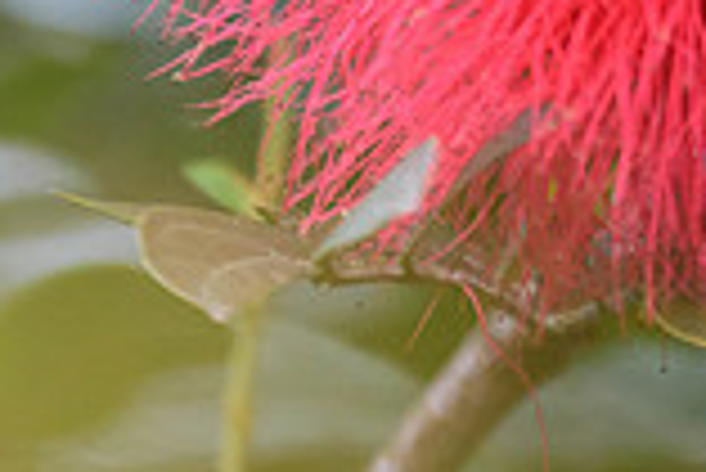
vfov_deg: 0.4
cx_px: 922
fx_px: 60575
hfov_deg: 0.7
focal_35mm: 3086
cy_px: -593
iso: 3200
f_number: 4
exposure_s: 1/400
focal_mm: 560
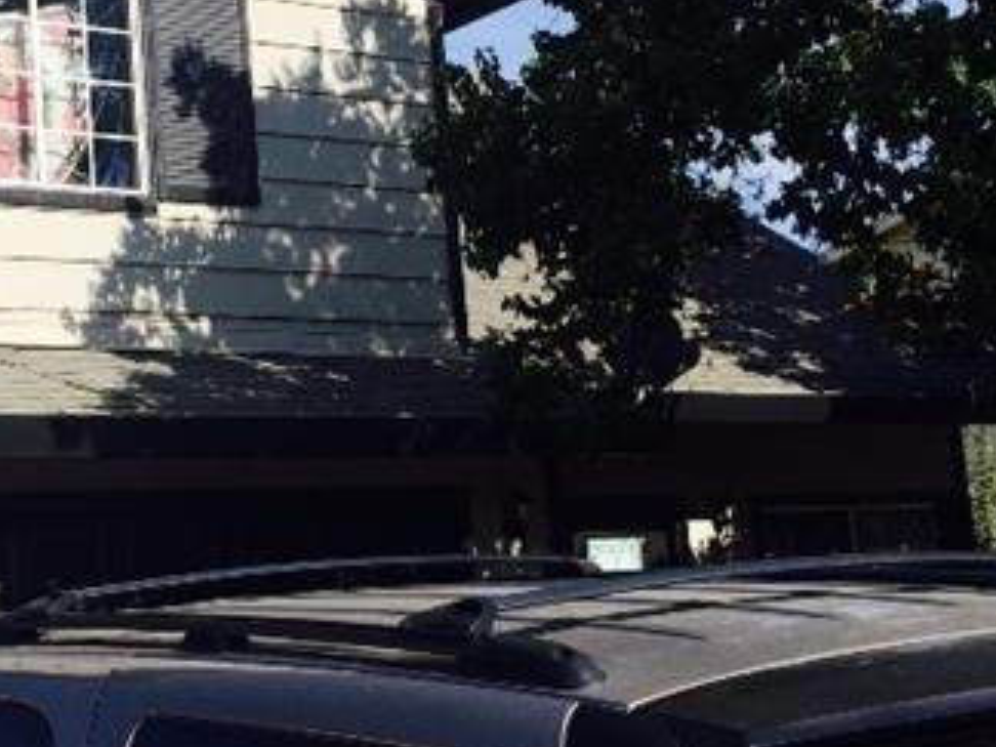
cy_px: 324
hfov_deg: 27.1
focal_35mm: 71
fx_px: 2043
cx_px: 257
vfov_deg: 20.7
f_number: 2.2
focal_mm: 4.12
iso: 32
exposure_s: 1/2933
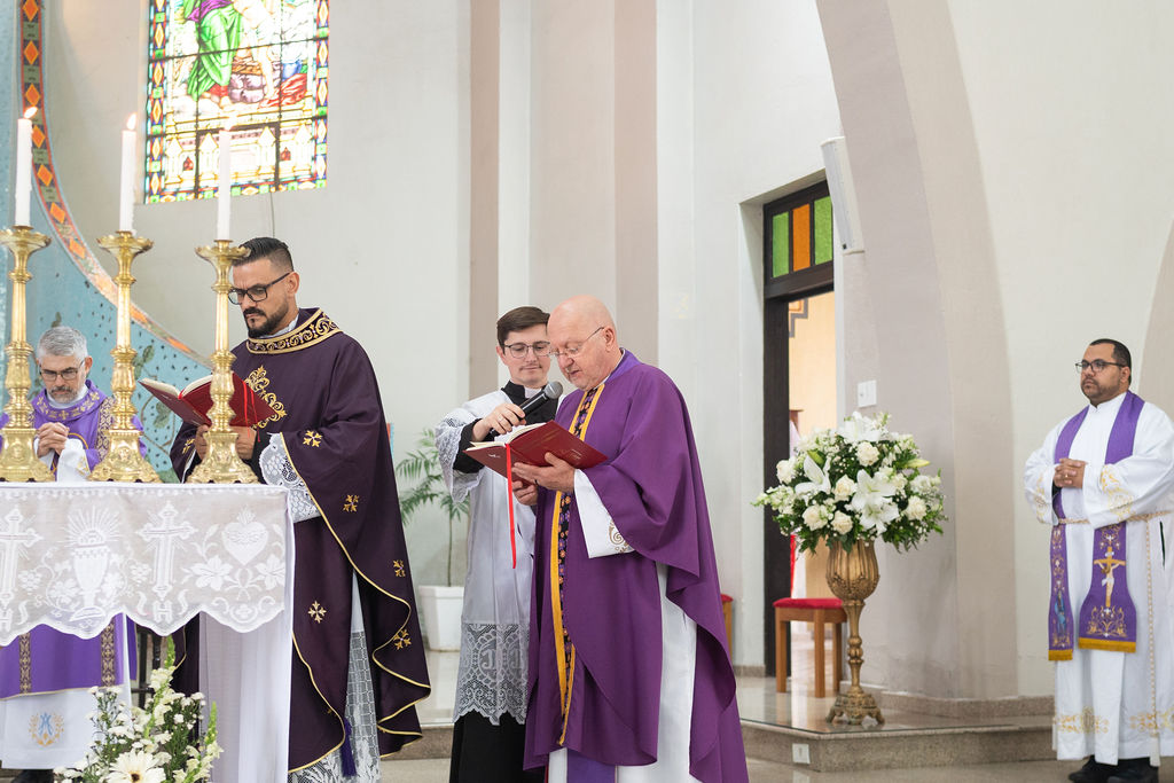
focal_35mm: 53
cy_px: 392
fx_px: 1717
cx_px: 587
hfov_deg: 37.8
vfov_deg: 25.7
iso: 640
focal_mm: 35
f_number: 2.8
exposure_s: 1/160
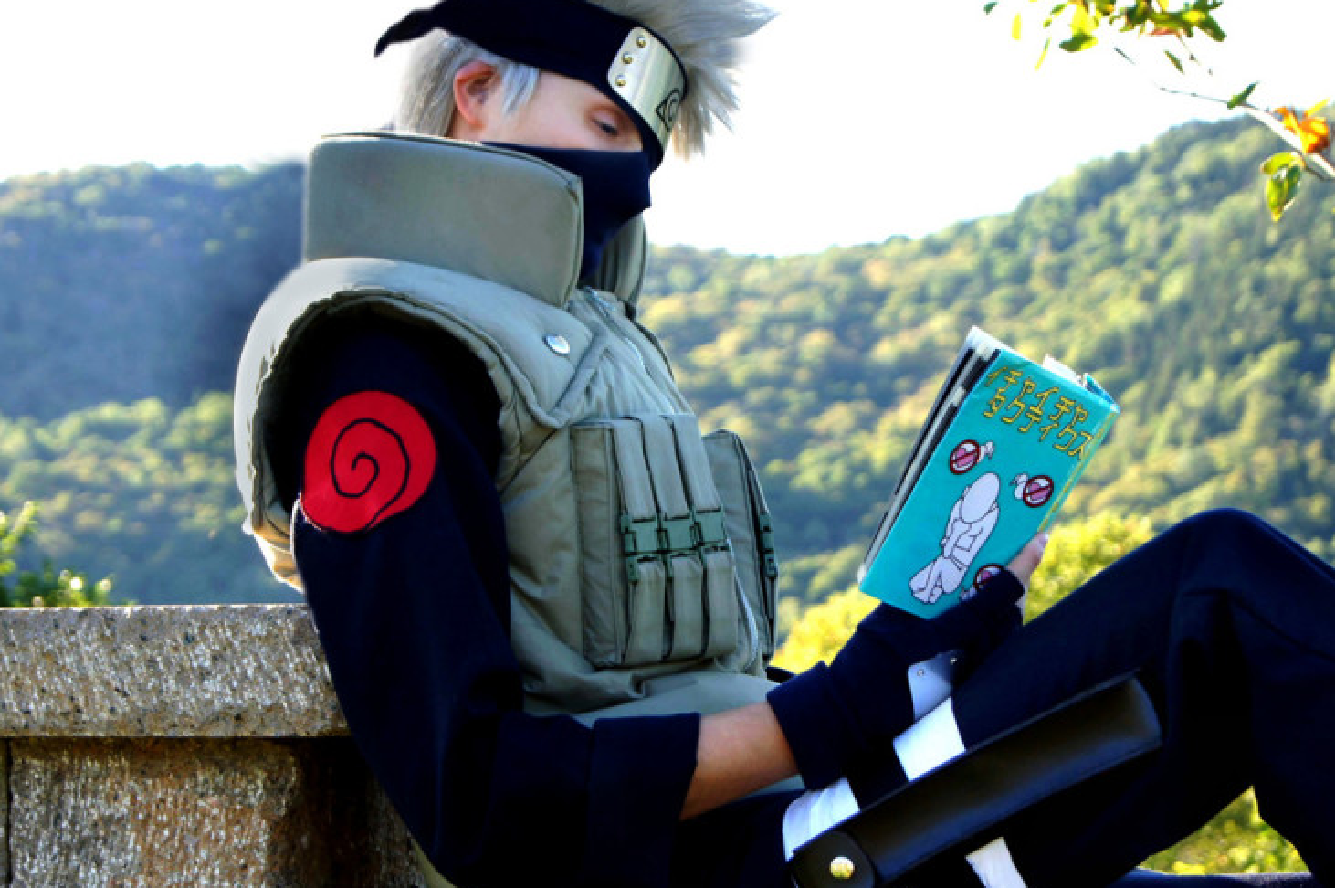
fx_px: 3890
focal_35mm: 105
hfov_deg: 19.5
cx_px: 731
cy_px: 513
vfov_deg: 13.0
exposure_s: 1/80
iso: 100
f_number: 5.6
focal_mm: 50
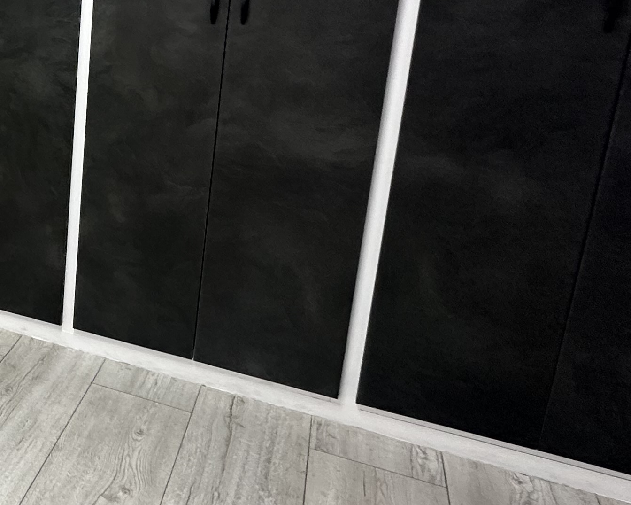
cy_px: 129
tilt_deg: -11.7
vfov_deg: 35.7
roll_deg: +2.8
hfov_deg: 30.2
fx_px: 766
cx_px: -270
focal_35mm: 41
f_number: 2.2
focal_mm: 2.22
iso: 160
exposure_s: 1/60
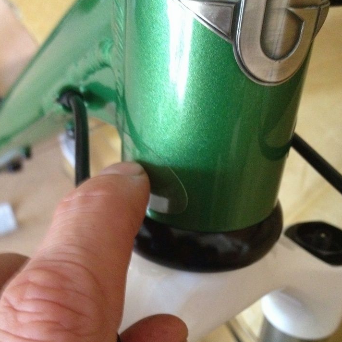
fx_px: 469
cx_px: 171
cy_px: 220
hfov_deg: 40.0
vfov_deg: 39.7
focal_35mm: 42
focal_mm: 4.28
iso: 500
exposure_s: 1/15
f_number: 2.4
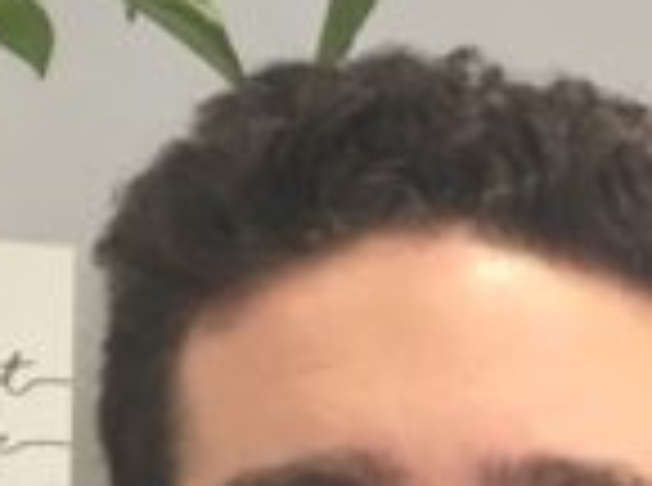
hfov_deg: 12.0
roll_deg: -0.4
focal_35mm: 154
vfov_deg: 9.2
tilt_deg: +1.3
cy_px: 837
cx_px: 1088
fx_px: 2893
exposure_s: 1/33
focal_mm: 4.15
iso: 125
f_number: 2.2
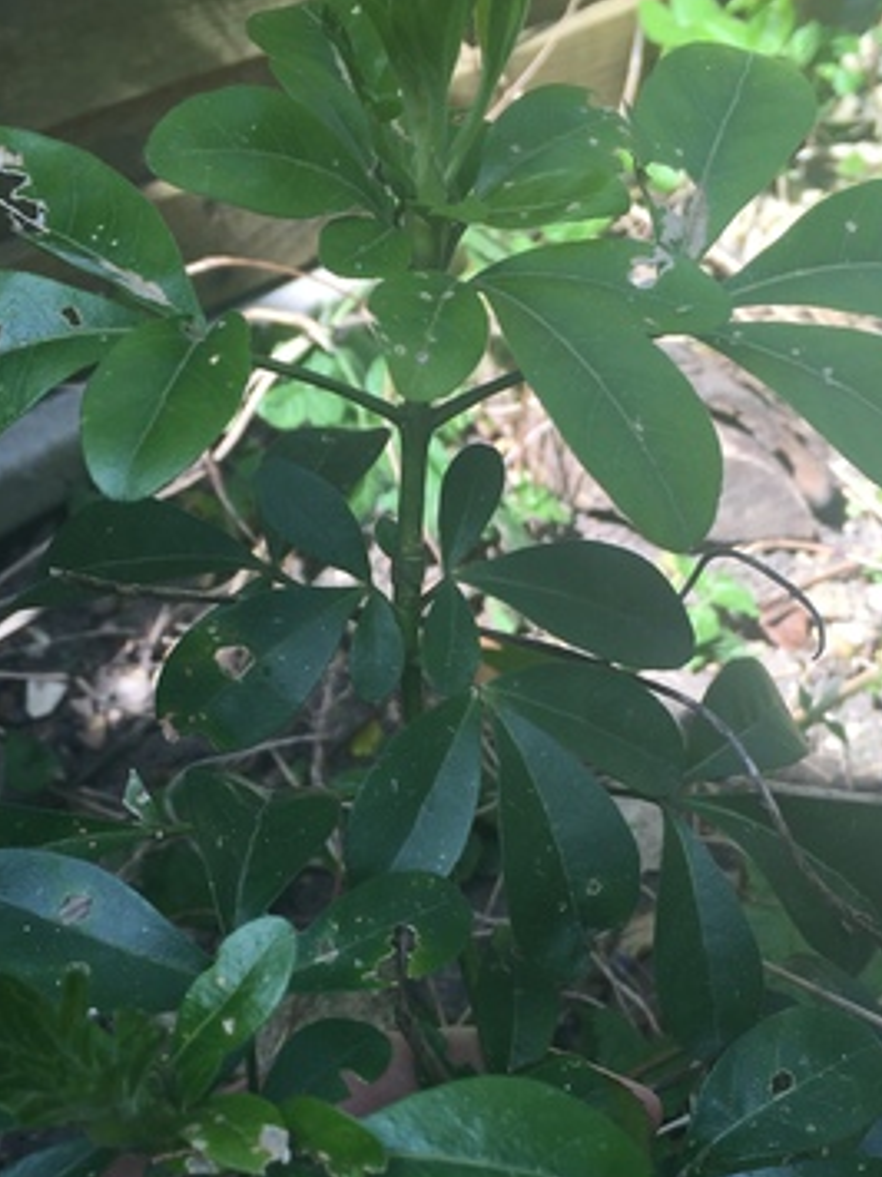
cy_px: 776
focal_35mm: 49
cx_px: 411
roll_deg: +2.6
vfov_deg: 38.5
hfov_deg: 29.7
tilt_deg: -39.3
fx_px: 1666
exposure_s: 1/246
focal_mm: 4.15
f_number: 2.2
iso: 32
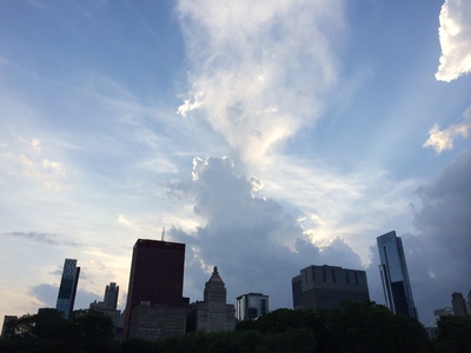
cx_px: 236
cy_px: 176
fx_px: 408
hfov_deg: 60.0
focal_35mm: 30
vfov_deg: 46.8
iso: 32
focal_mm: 4.12
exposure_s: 1/1282
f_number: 2.2
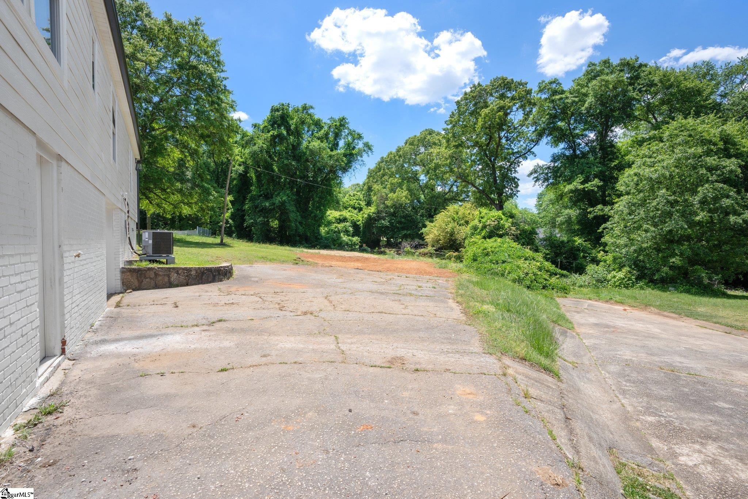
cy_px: 250
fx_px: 332
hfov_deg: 96.7
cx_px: 374
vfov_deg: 73.7
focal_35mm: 16
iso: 320
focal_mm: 16
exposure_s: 1/1000
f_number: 8
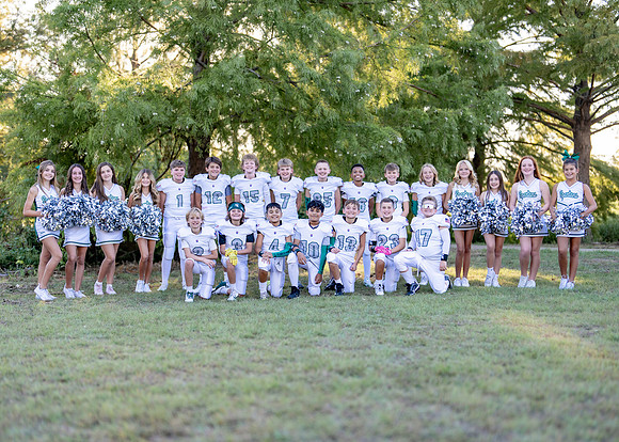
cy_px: 228
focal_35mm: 55
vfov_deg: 25.6
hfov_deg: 35.3
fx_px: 972
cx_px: 305
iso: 100
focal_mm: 50
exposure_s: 1/1000
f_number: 1.2
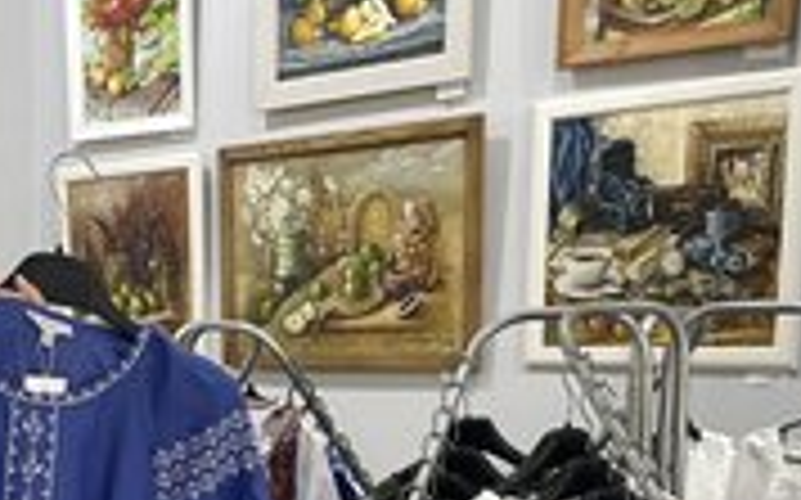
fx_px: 1353
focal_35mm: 62
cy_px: 527
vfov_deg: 20.1
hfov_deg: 31.4
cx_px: 76
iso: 125
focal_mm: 4.2
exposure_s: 1/50
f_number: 1.6
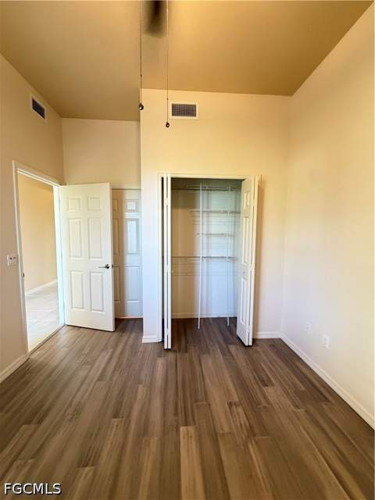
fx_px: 202
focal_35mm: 14
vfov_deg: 102.1
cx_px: 188
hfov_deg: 85.7
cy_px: 250
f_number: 2.2
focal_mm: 2.22
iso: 500
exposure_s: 1/60
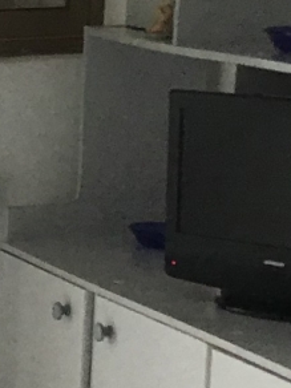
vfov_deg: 11.6
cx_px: -296
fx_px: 1905
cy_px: 343
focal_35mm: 170
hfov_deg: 8.3
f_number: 2.4
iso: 32
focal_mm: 3.3
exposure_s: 1/33
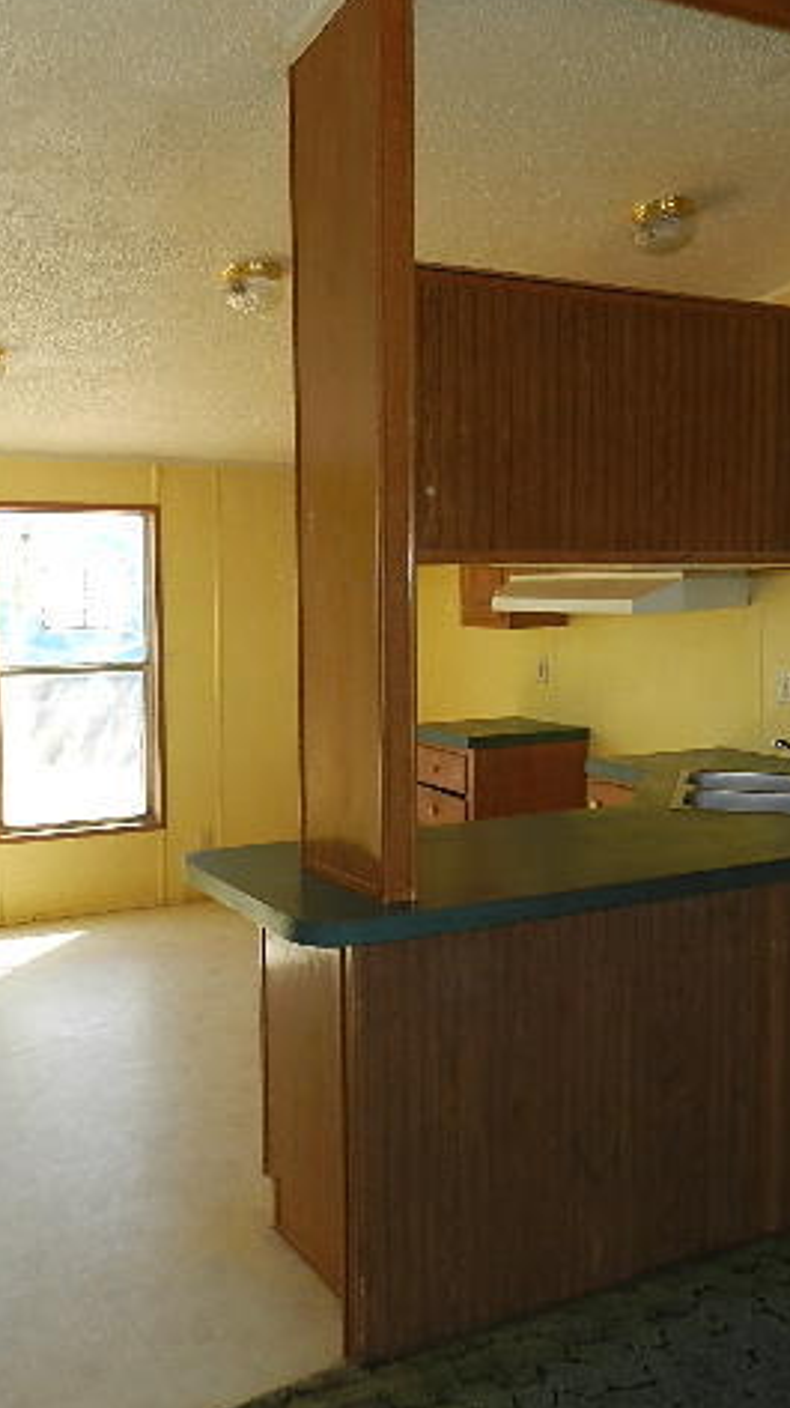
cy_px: 701
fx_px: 1268
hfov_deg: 34.6
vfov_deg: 58.0
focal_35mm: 34
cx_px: 346
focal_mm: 4
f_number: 3.4
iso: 160
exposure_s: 1/125
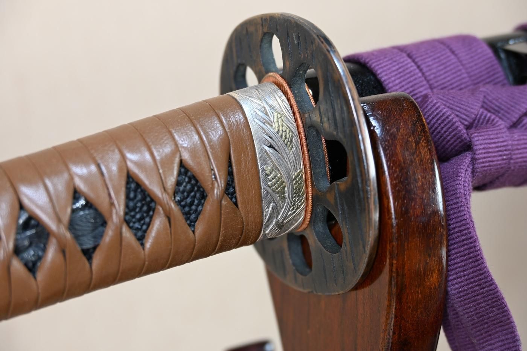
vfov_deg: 15.2
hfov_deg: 22.6
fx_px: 1317
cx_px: 264
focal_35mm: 90
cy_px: 176
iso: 100
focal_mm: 60
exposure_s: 1/2
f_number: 5
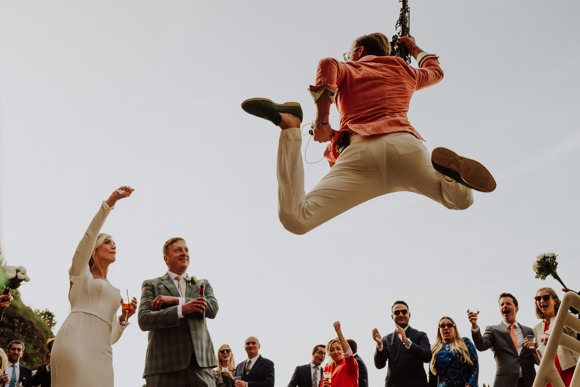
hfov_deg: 53.1
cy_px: 194
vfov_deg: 36.9
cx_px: 290
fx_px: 580
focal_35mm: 36
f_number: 4
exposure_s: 1/1000
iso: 100
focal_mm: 24
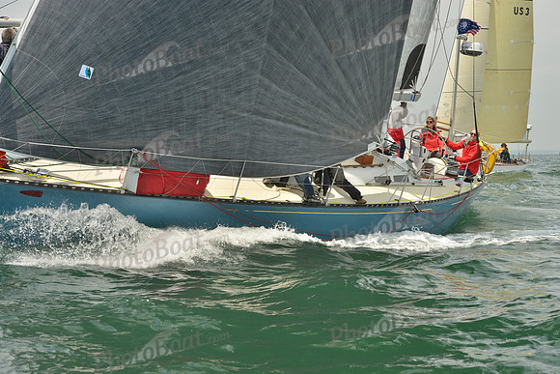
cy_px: 187
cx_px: 280
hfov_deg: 28.8
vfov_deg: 19.5
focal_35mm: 70
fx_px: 1089
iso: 560
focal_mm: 70
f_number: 10
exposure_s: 1/1250
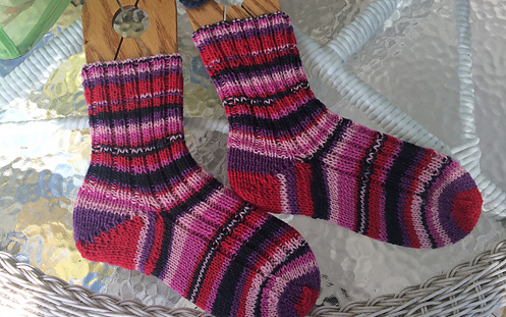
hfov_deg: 59.6
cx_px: 254
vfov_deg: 39.4
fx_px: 441
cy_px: 140
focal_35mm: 32
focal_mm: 4.12
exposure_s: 1/291
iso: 32
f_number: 2.2
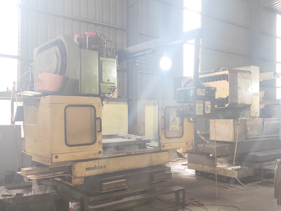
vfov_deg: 39.6
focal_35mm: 36
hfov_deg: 51.0
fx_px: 292
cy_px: 114
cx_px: 167
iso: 400
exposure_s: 1/33.3
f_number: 1.65
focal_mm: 6.14
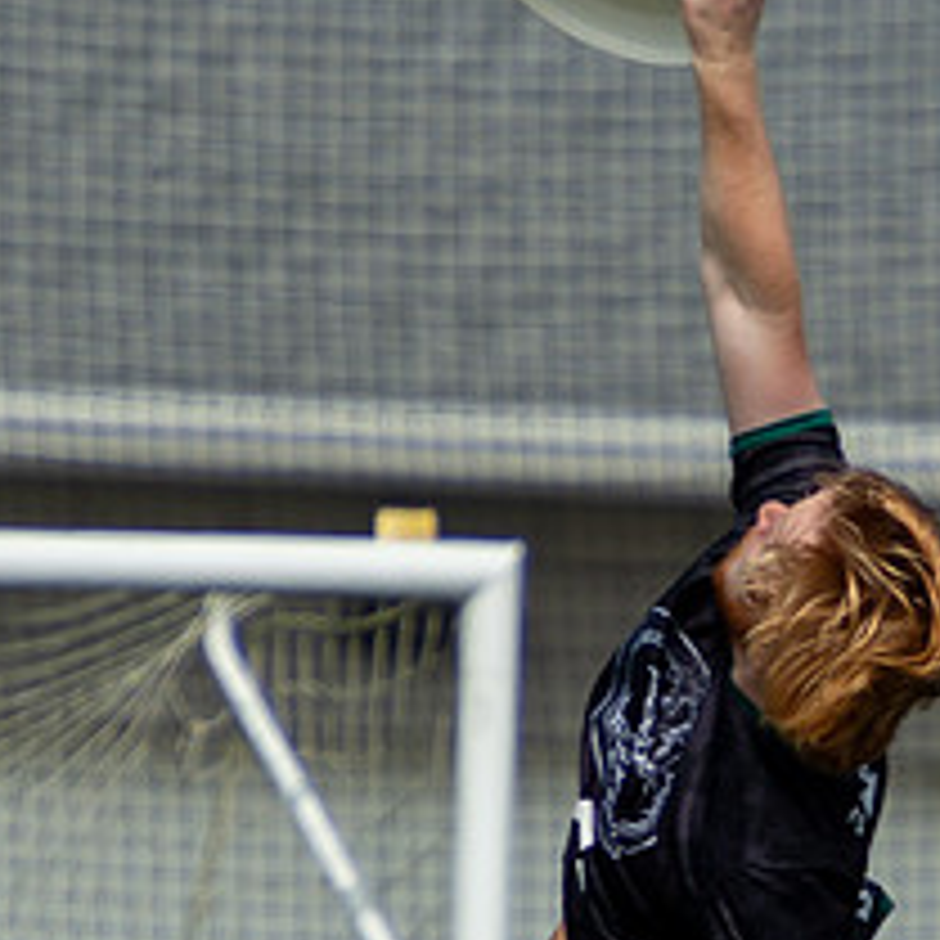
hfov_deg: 1.0
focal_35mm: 1732
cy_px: 780
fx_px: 53211
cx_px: 951
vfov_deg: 1.0
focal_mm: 370
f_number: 5.6
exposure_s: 1/2500
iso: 220
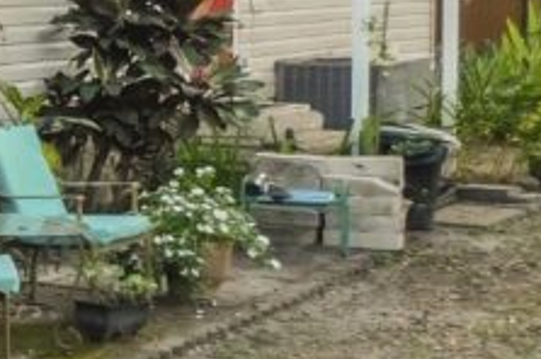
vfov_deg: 12.2
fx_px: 1651
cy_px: -39
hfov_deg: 14.7
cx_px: -599
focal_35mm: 110
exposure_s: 1/160
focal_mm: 4
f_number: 3
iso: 125
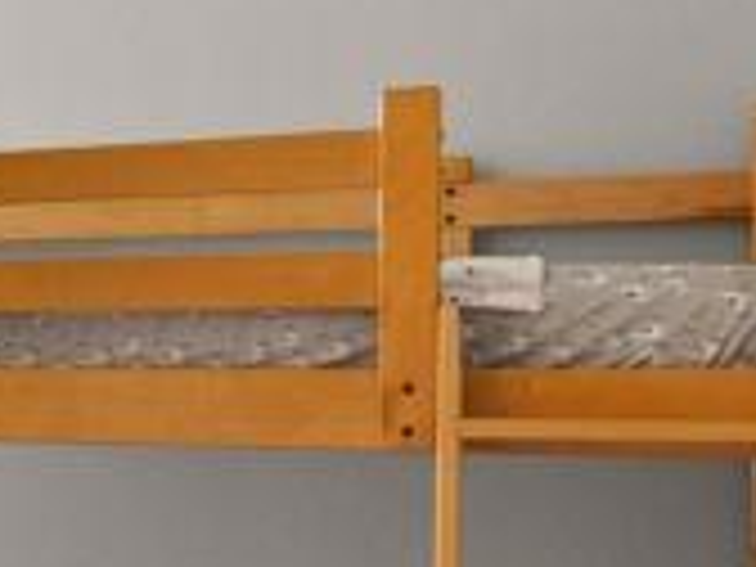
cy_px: 360
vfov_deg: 18.0
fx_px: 1791
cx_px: -824
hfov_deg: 16.7
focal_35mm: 82
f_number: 10
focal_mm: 14
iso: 800
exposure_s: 1/4
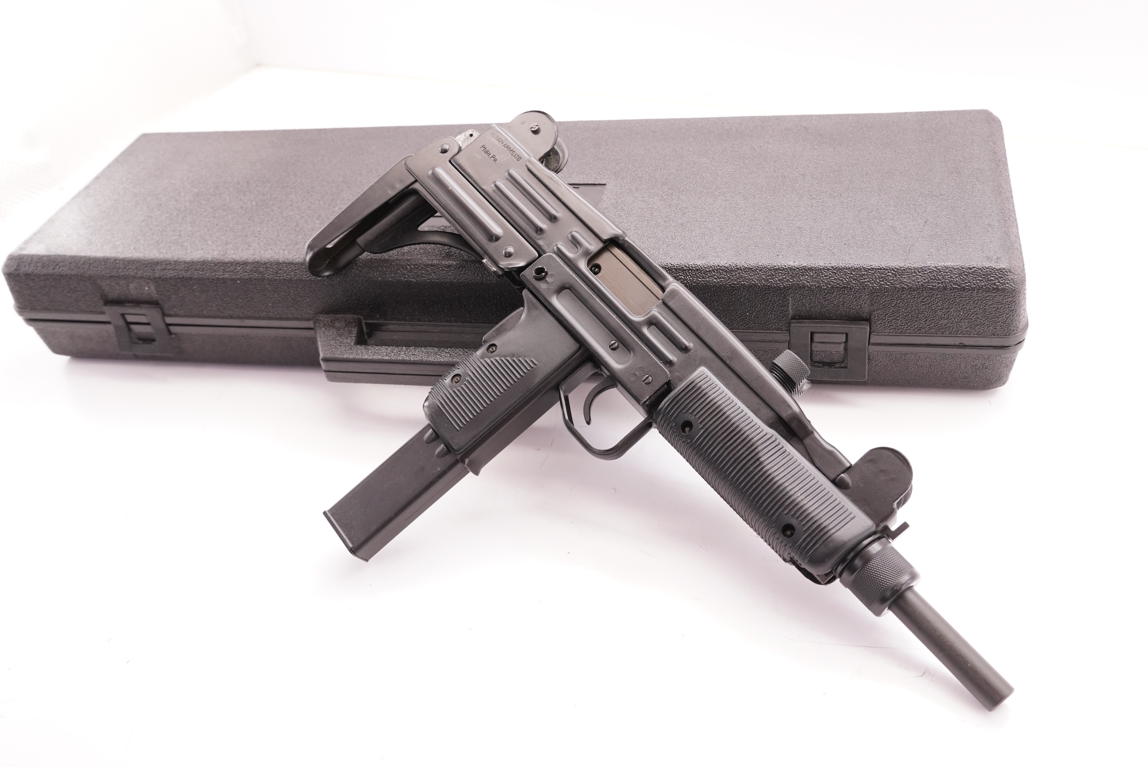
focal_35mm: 33
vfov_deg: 40.0
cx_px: 574
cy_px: 384
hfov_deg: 57.2
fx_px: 1053
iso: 1000
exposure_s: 1/125
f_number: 5.6
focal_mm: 22
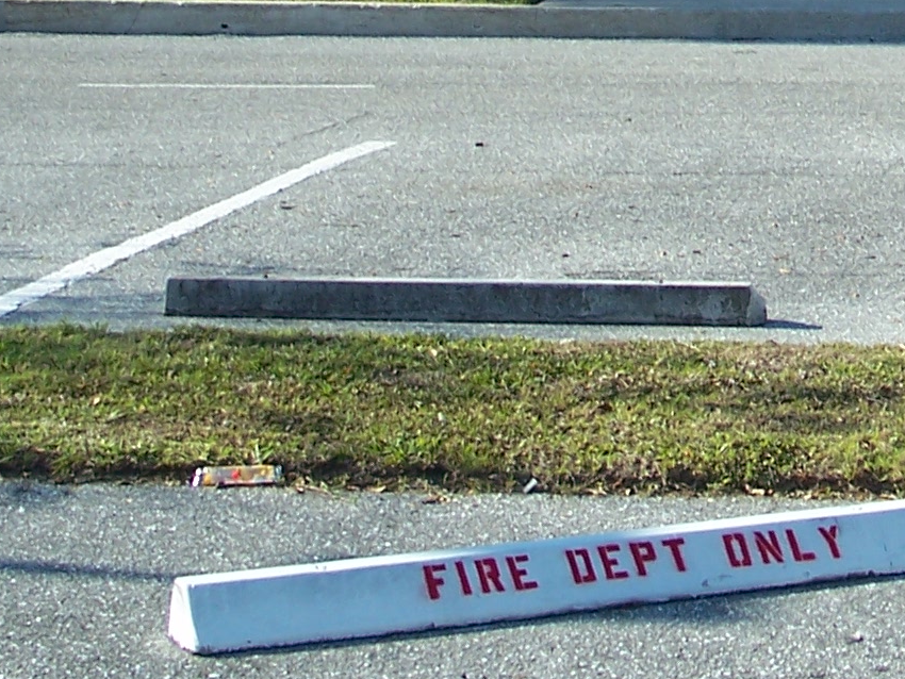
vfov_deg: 10.1
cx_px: 974
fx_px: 3713
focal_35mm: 142
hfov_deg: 13.6
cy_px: -338
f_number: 2.8
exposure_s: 1/640
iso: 64
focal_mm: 7.8
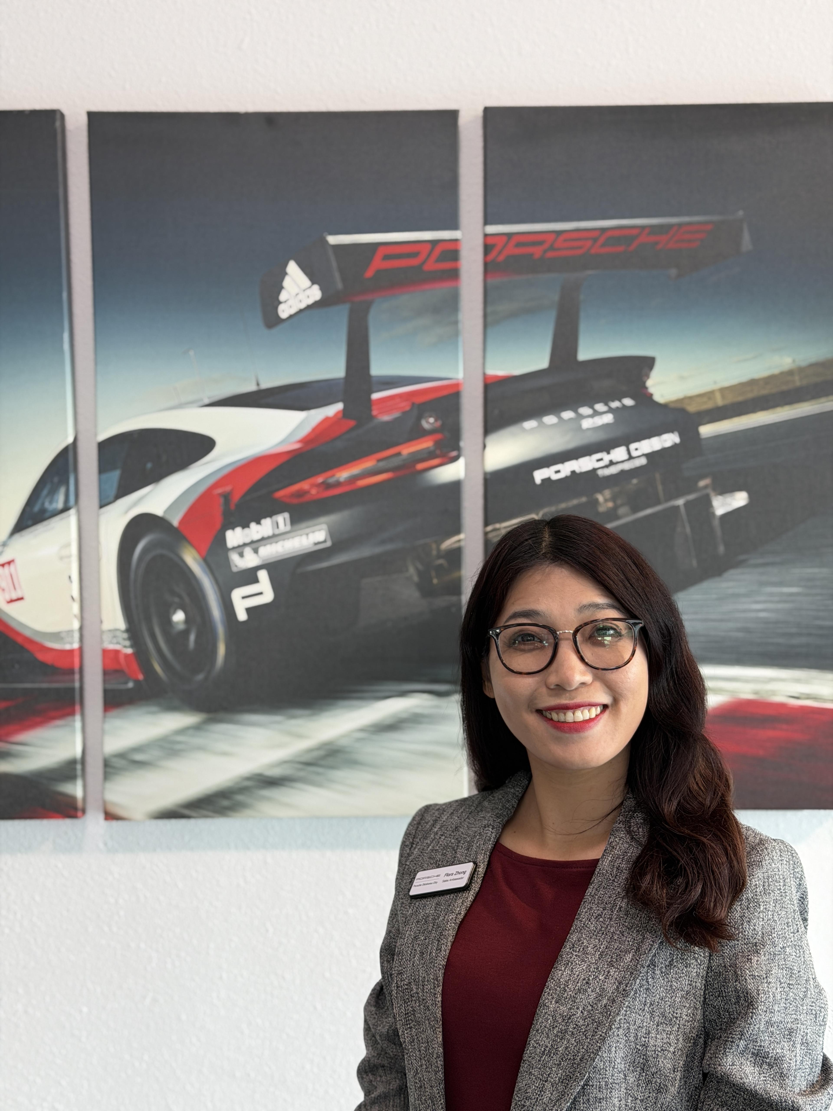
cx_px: 416
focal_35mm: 48
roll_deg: +1.5
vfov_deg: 39.7
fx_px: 1540
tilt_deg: -2.2
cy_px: 556
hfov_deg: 30.3
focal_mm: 6.76
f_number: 1.78
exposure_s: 1/60
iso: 100
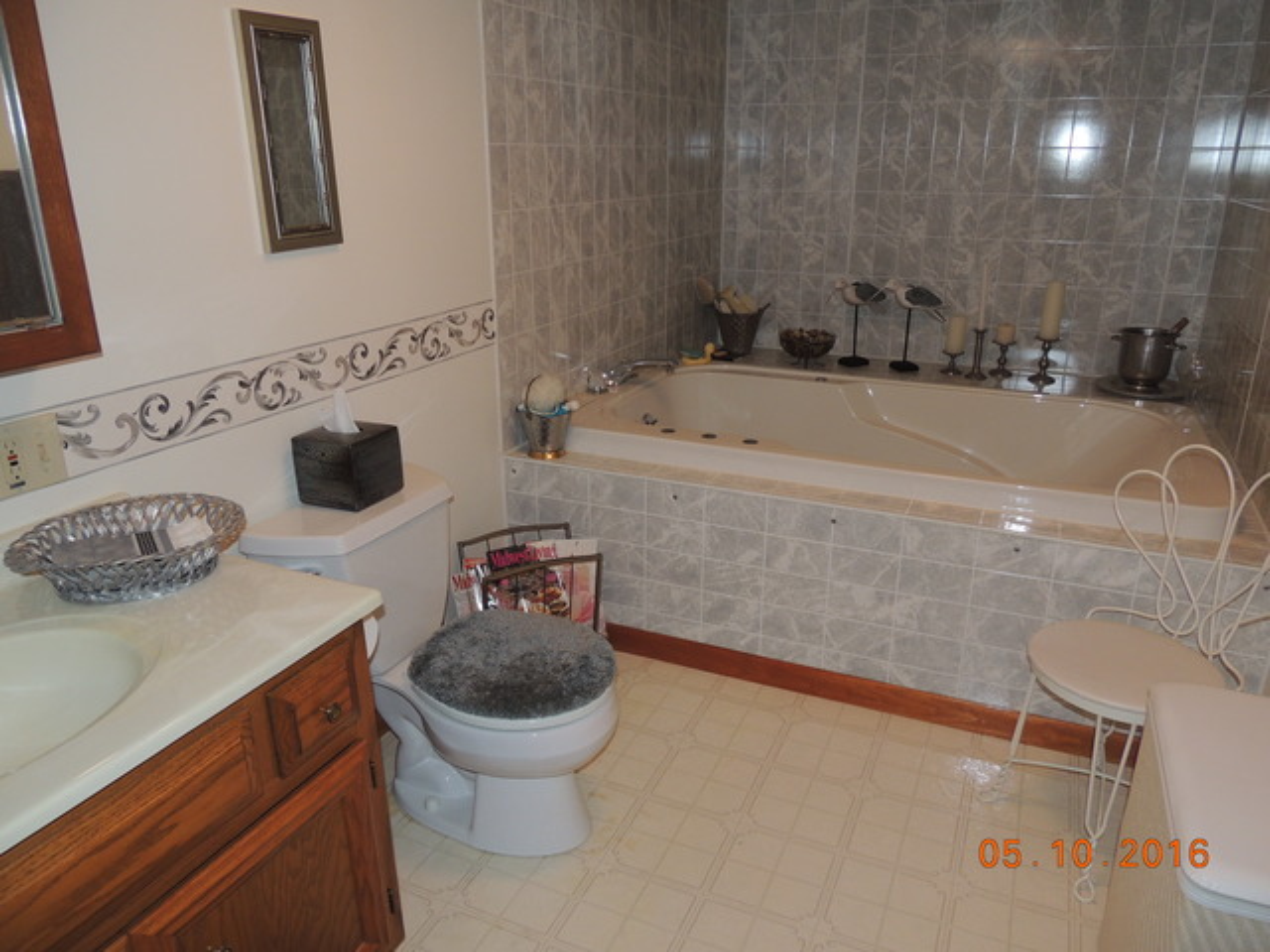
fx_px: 881
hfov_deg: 71.6
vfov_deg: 56.8
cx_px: 635
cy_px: 476
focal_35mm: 24
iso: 200
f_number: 3
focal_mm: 4.3
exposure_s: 1/30
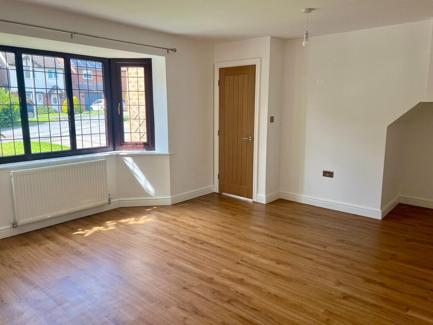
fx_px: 325
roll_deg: -0.2
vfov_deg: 53.1
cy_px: 162
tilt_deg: -9.1
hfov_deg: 67.3
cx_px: 216
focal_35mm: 26
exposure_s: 1/162
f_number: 1.5
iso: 50
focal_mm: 5.7
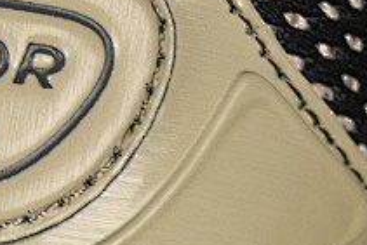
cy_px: 438
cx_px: -54
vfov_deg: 3.6
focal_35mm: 383
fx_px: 3907
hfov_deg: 5.4
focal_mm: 50
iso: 160
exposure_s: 1/60
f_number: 6.3
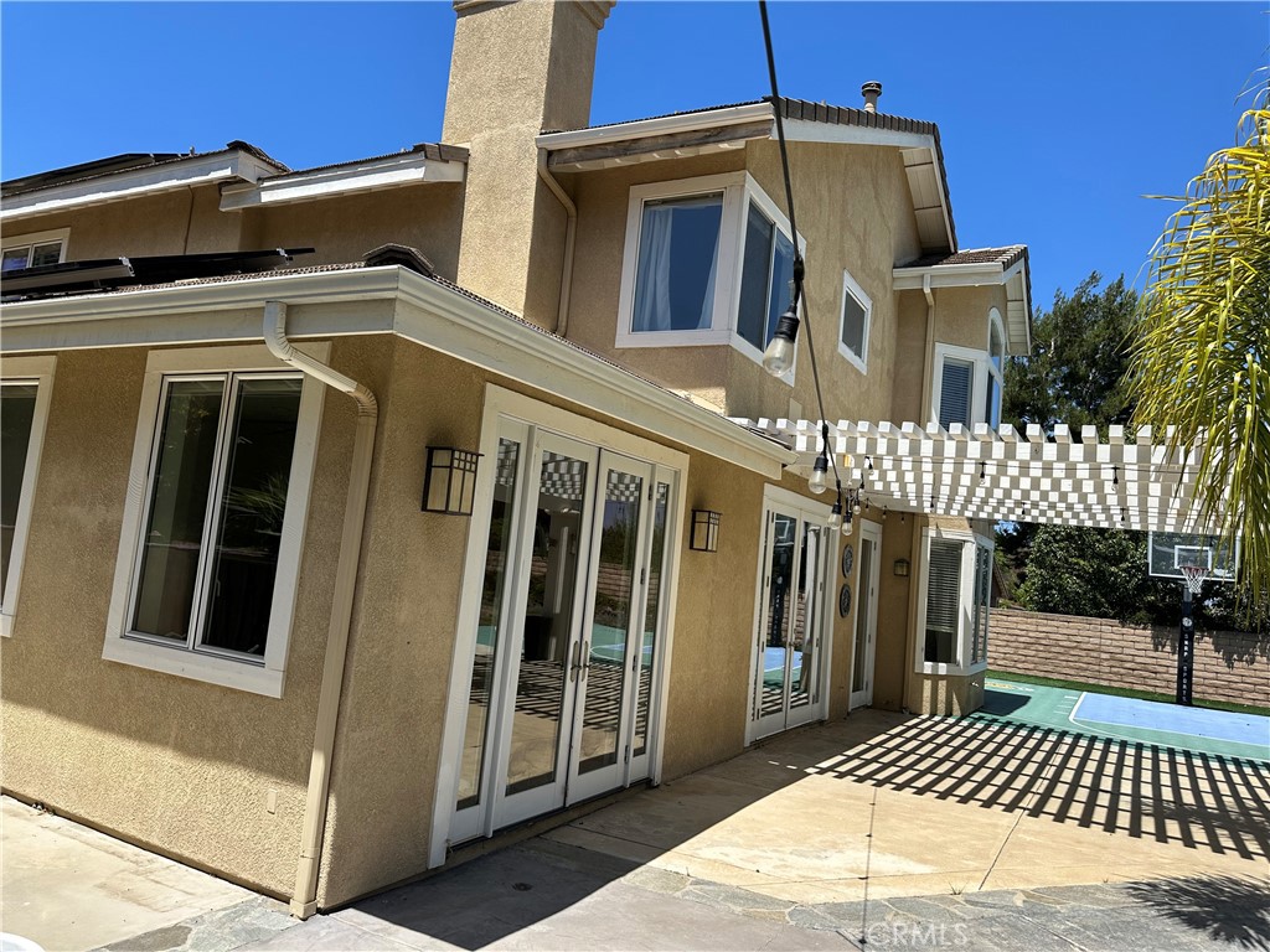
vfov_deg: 56.8
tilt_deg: +5.4
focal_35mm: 24
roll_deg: -4.7
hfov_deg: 71.6
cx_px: 635
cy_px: 476
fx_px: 881
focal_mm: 6.86
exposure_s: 1/3597
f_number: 1.78
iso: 80
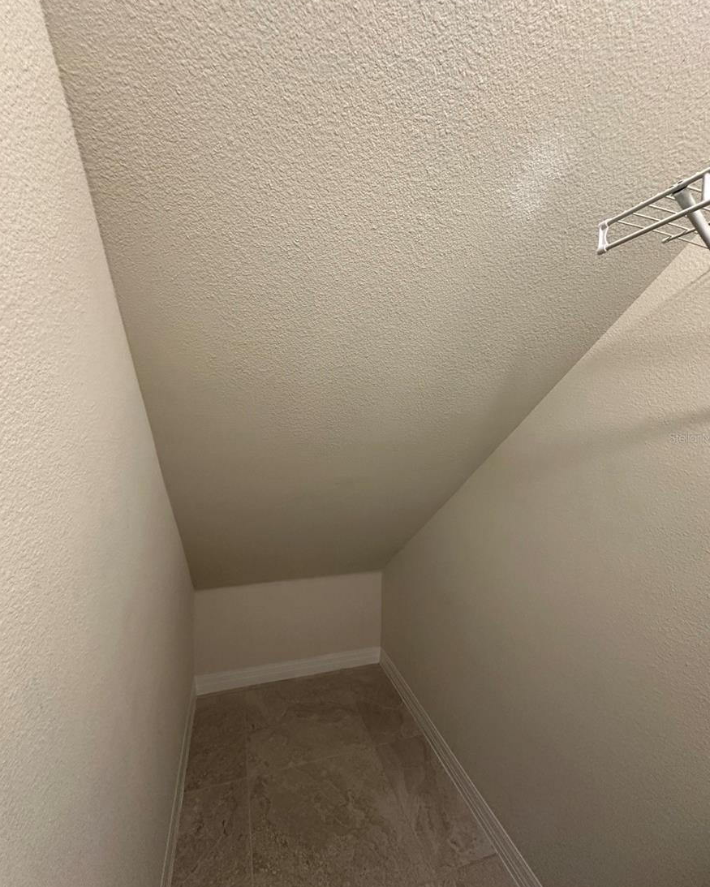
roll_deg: -1.9
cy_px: 437
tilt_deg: -1.6
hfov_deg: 84.1
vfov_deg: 96.8
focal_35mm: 15
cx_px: 361
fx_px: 394
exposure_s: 1/60
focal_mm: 2.22
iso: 500
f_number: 2.2
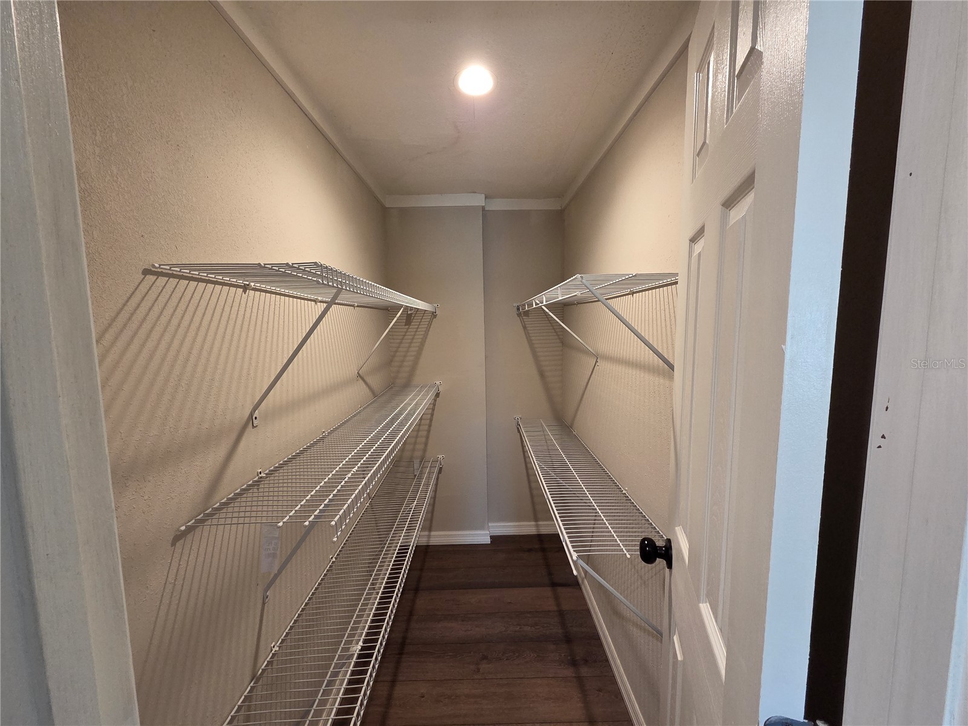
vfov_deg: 89.9
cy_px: 363
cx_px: 484
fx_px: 364
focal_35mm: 13
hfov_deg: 106.2
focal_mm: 2.2
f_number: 2.2
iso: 250
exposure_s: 1/60
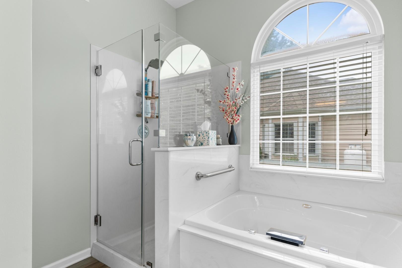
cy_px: 134
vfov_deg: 67.4
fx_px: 201
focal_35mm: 18
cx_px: 201
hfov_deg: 90.0
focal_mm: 12
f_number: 4.8
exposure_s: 1/13
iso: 100
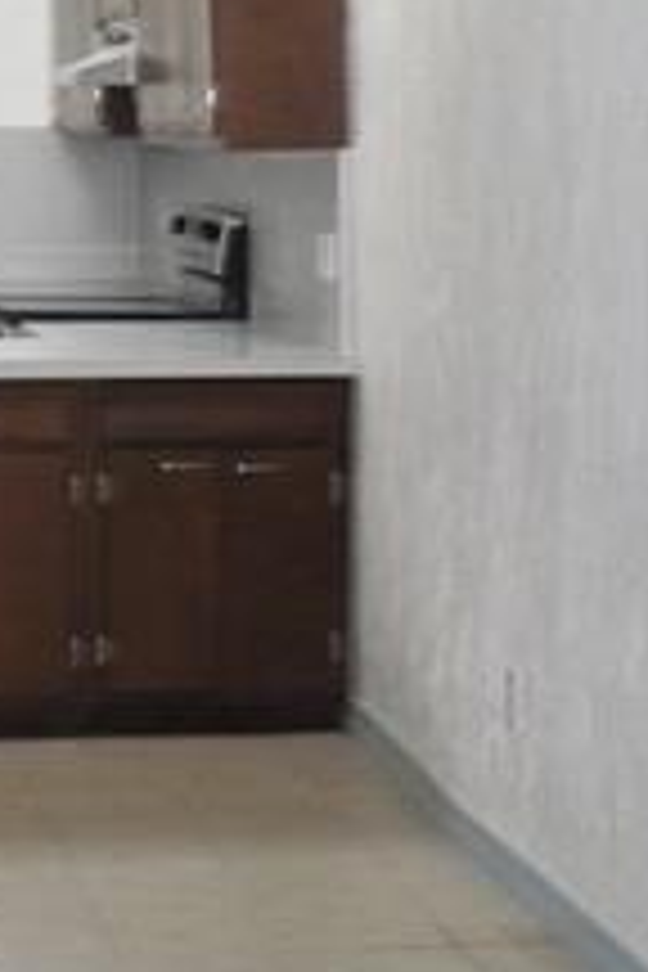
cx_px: -248
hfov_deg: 11.6
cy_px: 234
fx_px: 3078
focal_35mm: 114
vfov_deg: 17.8
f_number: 2.8
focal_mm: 6.1
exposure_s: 1/30
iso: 400
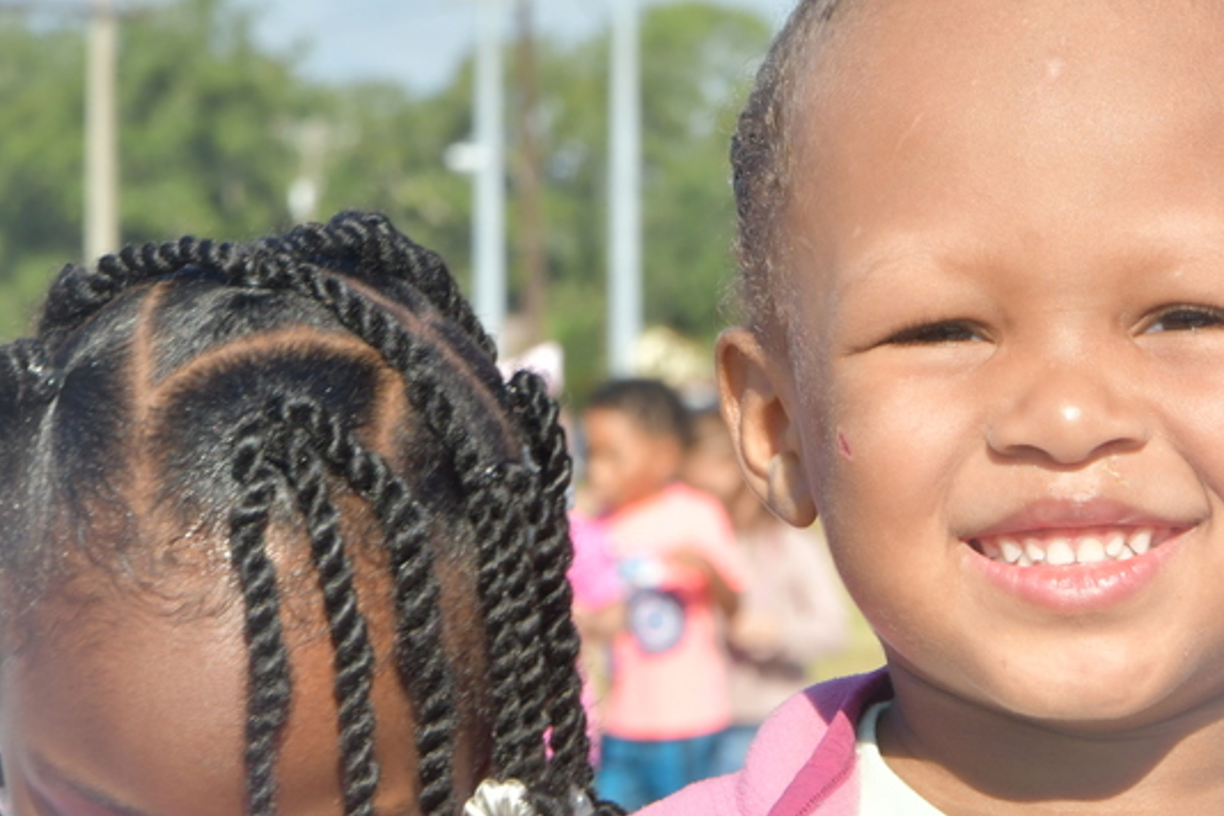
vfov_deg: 5.3
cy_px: 565
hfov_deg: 7.9
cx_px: 1135
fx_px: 8805
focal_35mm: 259
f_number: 14
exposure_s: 1/250
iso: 320
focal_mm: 90
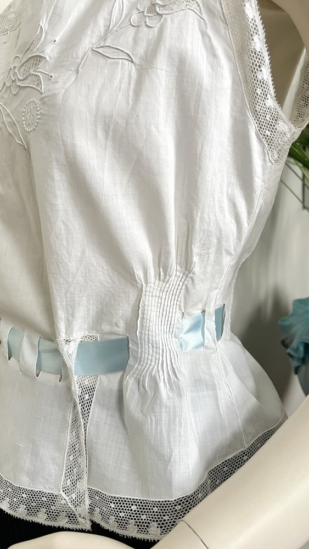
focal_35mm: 29
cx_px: 143
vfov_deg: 66.1
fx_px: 422
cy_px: 278
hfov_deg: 40.2
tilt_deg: -8.3
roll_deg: +3.6
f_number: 1.6
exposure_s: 1/93
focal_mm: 4.2
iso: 125
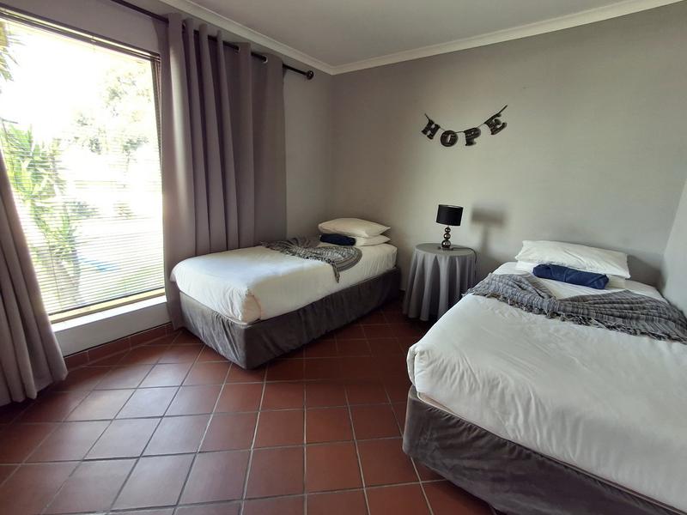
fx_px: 318
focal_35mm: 16
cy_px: 258
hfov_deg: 94.5
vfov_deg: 78.1
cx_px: 344
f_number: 2.2
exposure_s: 1/50
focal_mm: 1.64
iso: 40
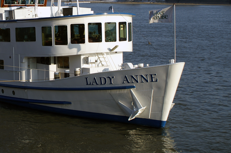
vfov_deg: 14.0
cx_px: 35
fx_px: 621
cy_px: 21
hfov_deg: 20.7
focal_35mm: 97
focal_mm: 35
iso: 100
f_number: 6.3
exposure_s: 1/800
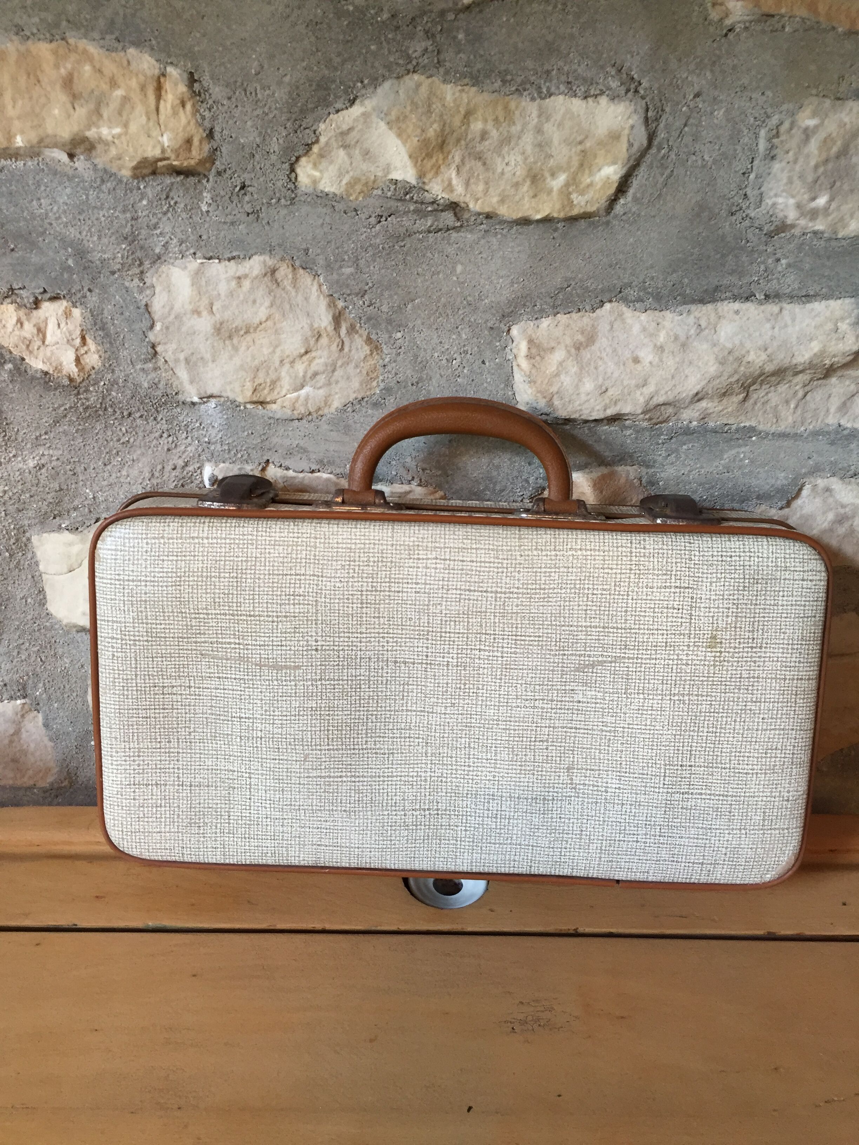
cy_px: 572
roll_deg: -0.5
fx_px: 960
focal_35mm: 29
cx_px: 430
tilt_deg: -32.5
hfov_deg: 48.2
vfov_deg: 61.7
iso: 125
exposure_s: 1/33
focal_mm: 4.15
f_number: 2.2
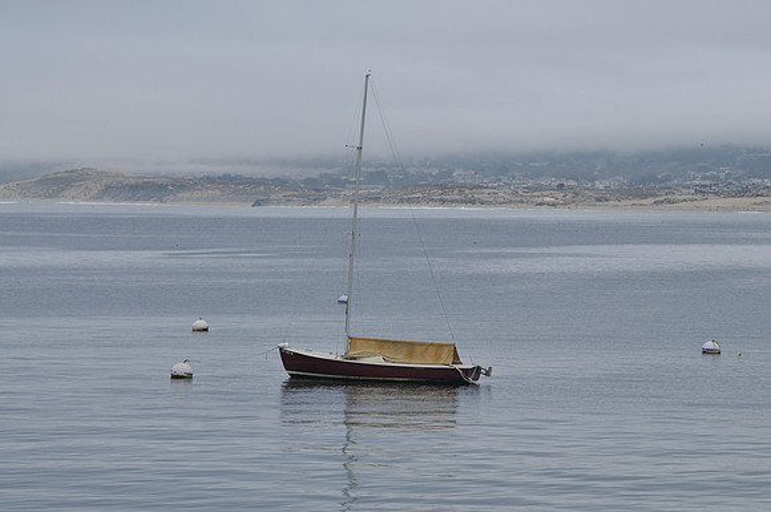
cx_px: 386
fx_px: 3593
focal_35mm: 168
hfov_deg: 12.2
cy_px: 256
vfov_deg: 8.1
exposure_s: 1/250
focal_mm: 112
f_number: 8
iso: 200
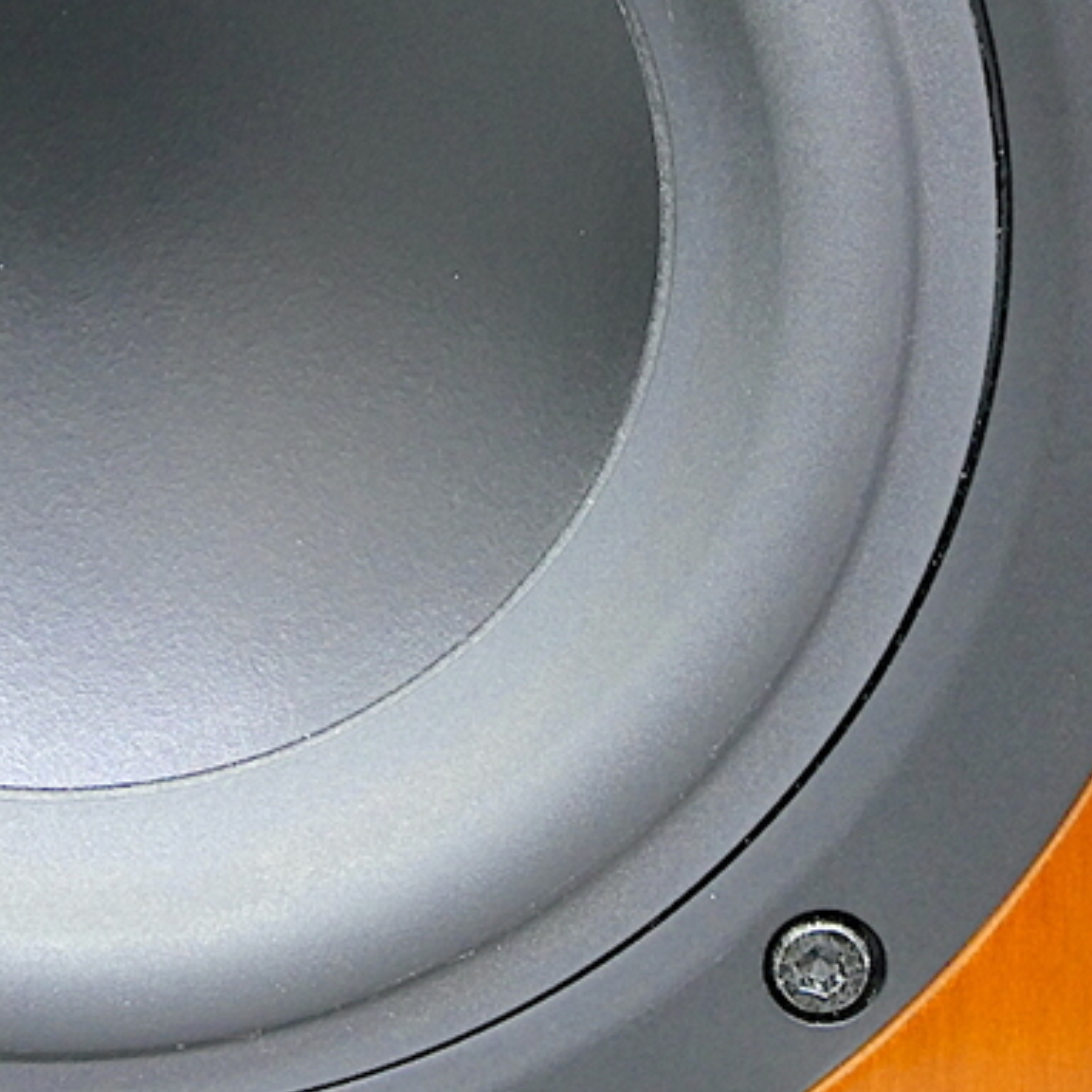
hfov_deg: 7.5
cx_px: 68
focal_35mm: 234
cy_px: 193
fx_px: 8352
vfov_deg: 7.5
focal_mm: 19
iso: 200
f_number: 5.1
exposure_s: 1/1.3
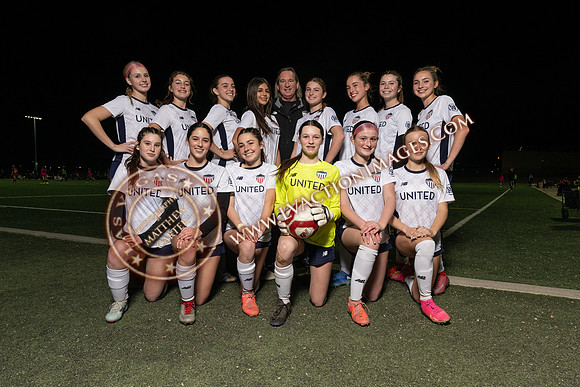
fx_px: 417
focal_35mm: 26
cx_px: 298
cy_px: 197
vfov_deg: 49.8
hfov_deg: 69.6
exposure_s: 1/80
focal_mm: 24
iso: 320
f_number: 8
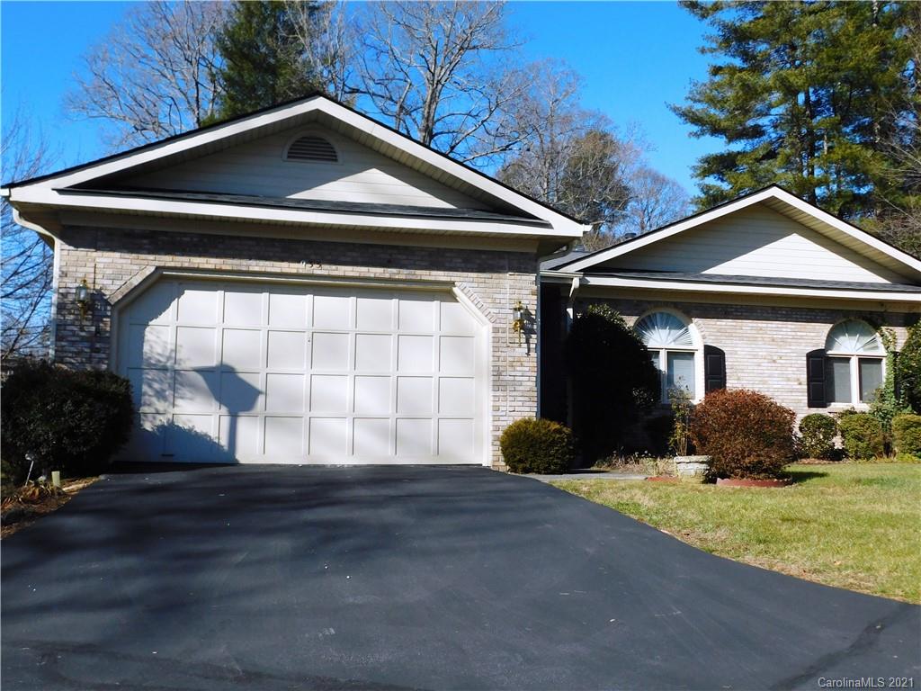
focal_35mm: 36
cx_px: 460
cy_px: 346
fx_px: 958
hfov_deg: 51.4
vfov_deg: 39.7
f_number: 7
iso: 125
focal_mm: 6.3
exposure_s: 1/400
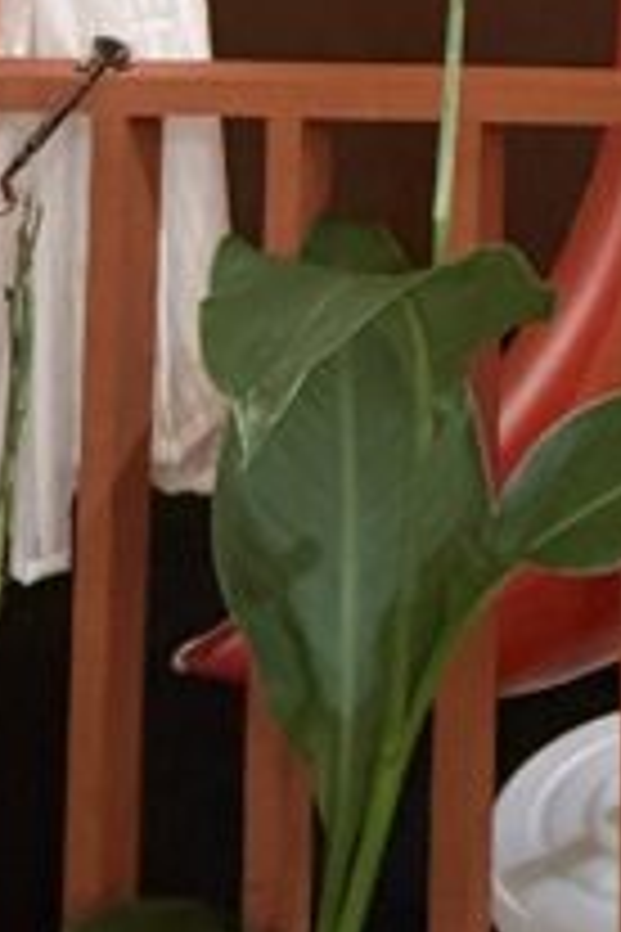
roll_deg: -2.2
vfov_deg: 21.9
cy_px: -563
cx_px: 864
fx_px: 1863
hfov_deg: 17.5
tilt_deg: +6.5
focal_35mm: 72
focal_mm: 2.22
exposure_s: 1/78
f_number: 2.2
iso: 320
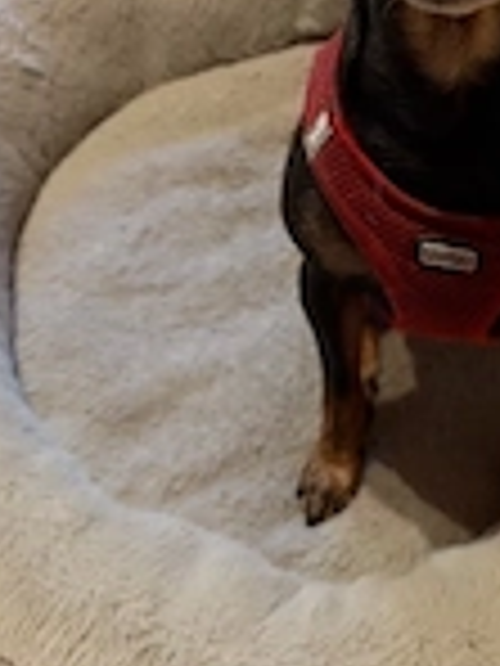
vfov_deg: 28.7
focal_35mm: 65
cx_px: 387
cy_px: 76
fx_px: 1252
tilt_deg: -42.9
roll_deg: -7.6
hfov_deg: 22.3
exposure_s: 1/25
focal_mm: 6.93
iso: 800
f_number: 1.48
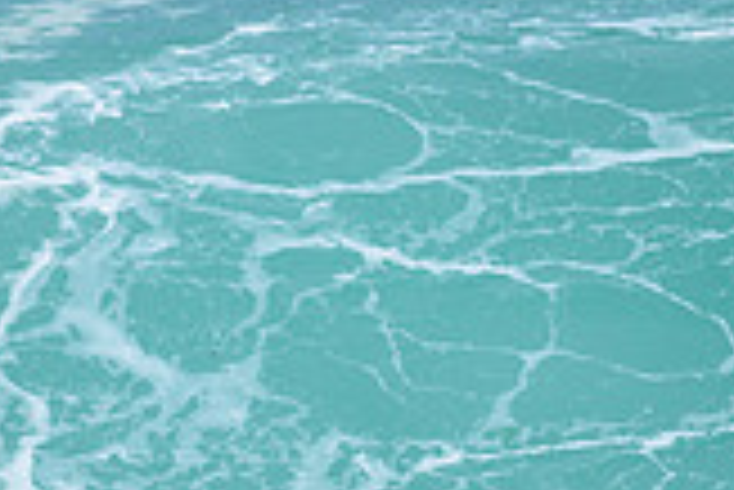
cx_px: 675
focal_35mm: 2943
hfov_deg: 0.7
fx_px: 60056
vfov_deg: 0.5
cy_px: 548
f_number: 6.3
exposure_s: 1/2000
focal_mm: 800
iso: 400
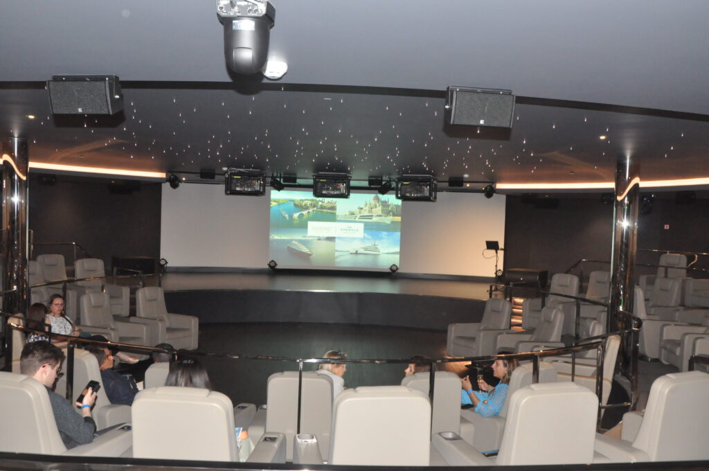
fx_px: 708
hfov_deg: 53.2
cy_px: 236
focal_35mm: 36
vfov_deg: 36.8
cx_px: 354
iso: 2500
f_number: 11
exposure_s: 1/30
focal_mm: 24
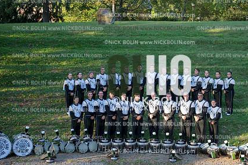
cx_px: 149
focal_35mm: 55
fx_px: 379
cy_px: 83
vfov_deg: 24.6
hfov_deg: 36.1
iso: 125
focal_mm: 40
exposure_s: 1/125
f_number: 4
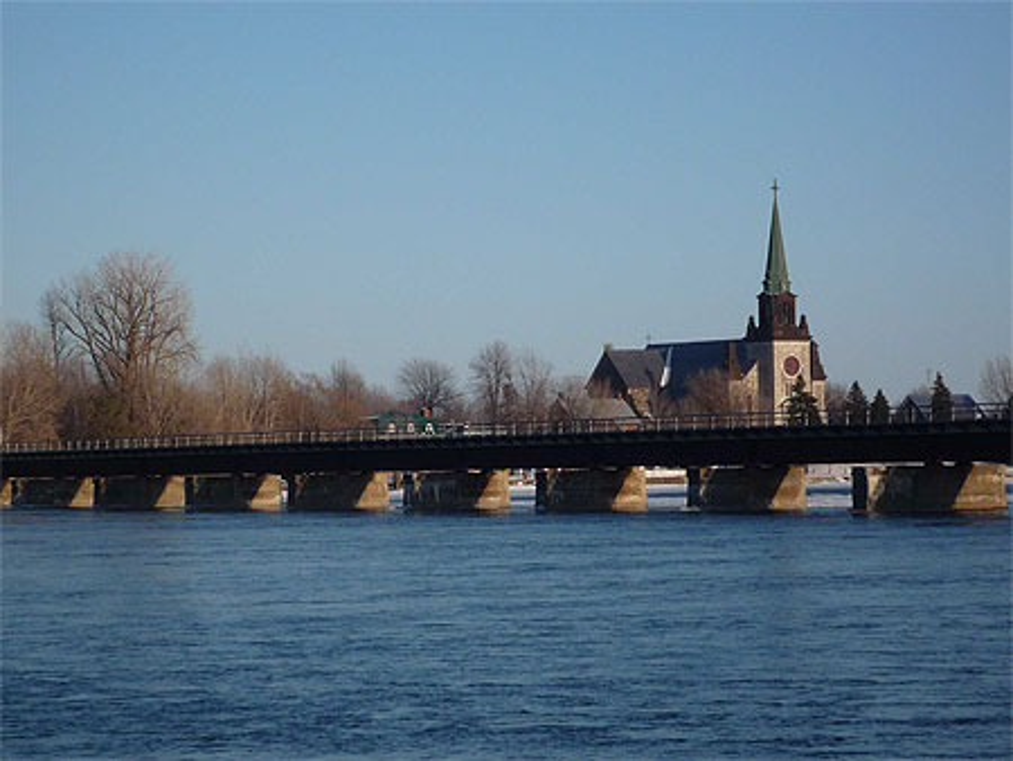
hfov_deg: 14.8
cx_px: 506
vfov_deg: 11.2
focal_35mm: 133
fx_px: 3894
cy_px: 380
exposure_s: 1/640
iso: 100
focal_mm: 16.4
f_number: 5.5
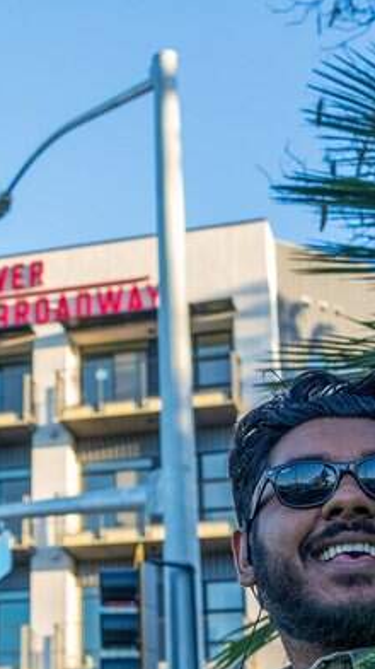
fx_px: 1364
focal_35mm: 77
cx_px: -128
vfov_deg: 27.4
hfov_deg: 14.9
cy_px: 451
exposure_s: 1/250
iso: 250
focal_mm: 24
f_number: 4
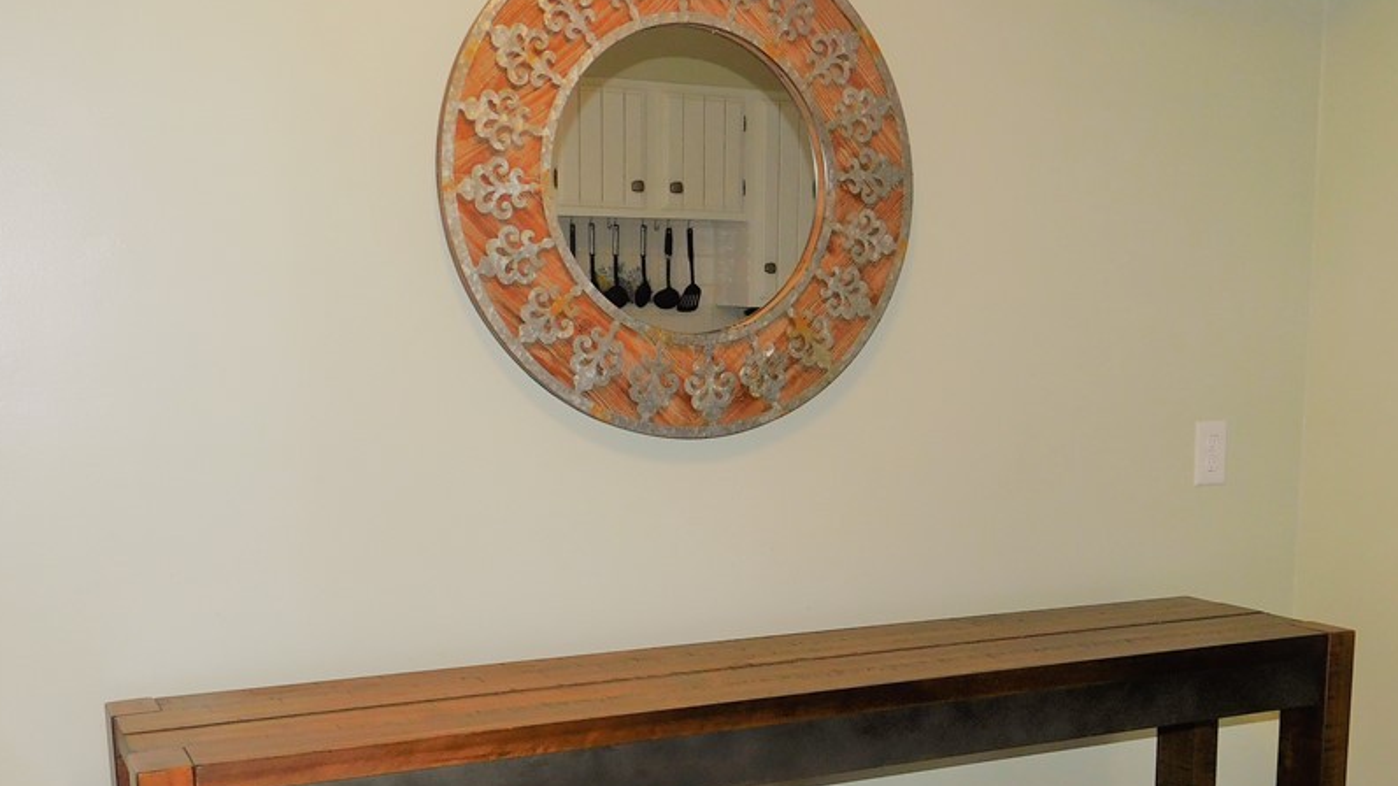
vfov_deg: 28.0
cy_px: 584
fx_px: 1557
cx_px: 830
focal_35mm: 42
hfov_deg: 48.1
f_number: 3.2
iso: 200
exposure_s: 1/30
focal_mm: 5.3
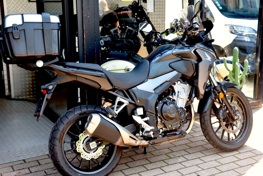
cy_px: 88
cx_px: 132
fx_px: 365
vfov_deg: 27.0
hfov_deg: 39.6
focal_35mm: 50
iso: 100
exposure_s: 1/60
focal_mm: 50
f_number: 3.5
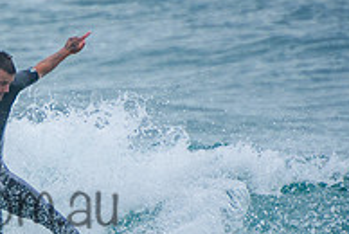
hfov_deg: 1.2
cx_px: -72
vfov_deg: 0.8
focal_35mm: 1790
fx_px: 17379
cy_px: 184
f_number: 5.6
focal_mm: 400
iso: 360
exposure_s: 1/2000
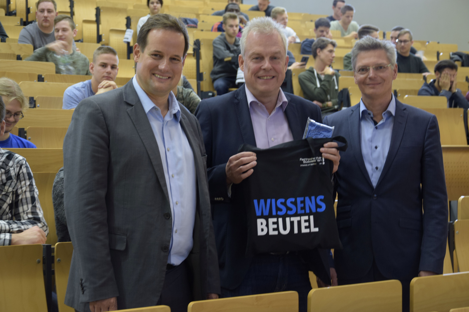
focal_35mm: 78
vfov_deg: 17.5
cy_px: 156
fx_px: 1016
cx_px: 234
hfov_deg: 26.0
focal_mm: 52
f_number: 5
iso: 800
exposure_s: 1/13
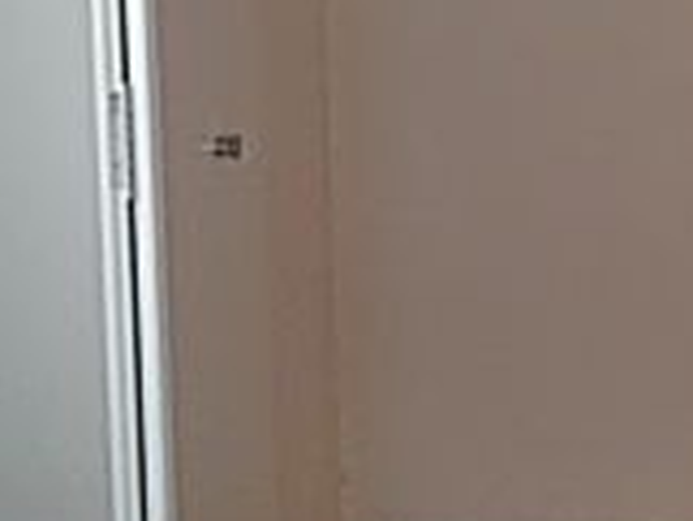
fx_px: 2144
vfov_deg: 13.6
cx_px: 822
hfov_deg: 17.5
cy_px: -43
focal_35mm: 107
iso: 391
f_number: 2.2
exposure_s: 1/60
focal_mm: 3.46
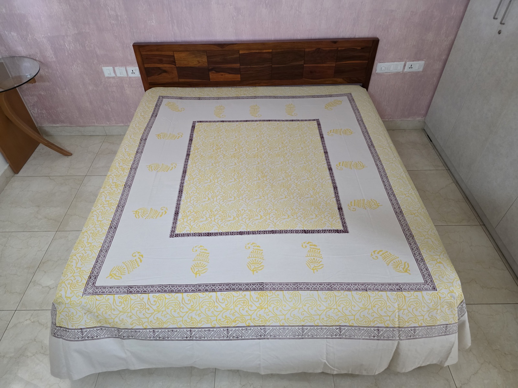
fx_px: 344
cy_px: 194
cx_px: 259
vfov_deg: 58.9
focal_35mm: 23
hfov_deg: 73.9
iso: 800
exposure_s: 1/100
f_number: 1.7
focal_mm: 6.3
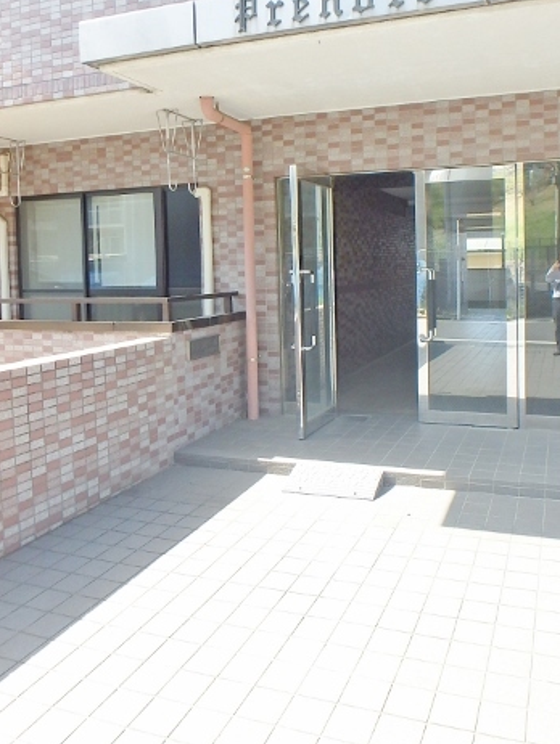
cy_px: 291
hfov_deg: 47.9
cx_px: 344
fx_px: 625
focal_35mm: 29
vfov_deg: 61.0
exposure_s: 1/200
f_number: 3.5
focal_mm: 3.7
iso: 125
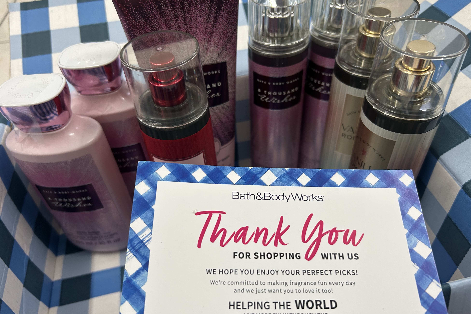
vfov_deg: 46.4
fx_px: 366
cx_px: 240
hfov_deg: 65.5
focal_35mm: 28
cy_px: 163
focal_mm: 5.7
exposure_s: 1/50
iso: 100
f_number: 1.5
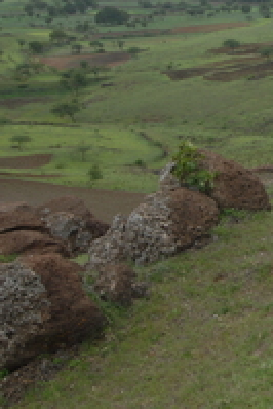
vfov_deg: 24.1
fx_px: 942
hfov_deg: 14.8
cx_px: 460
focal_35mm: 83
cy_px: 89
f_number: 5.6
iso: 100
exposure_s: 1/80
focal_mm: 22
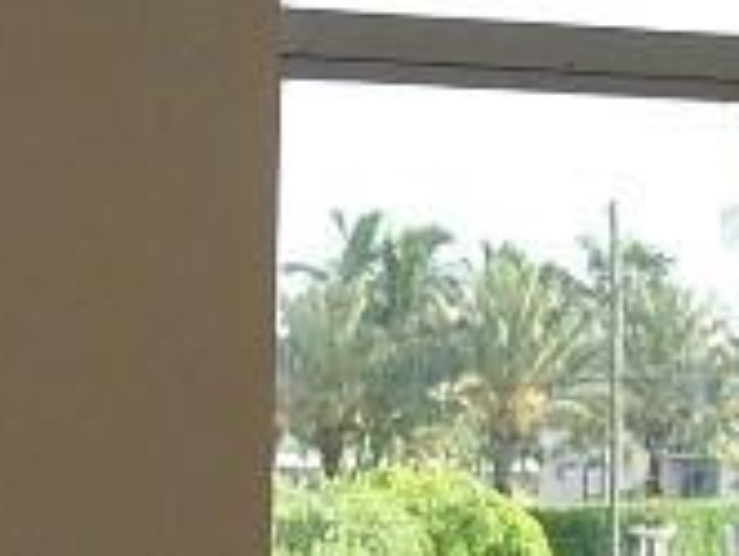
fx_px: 4746
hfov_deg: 8.9
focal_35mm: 222
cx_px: 717
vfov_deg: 6.7
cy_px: 383
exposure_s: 1/222
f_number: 2.7
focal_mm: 6
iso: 50
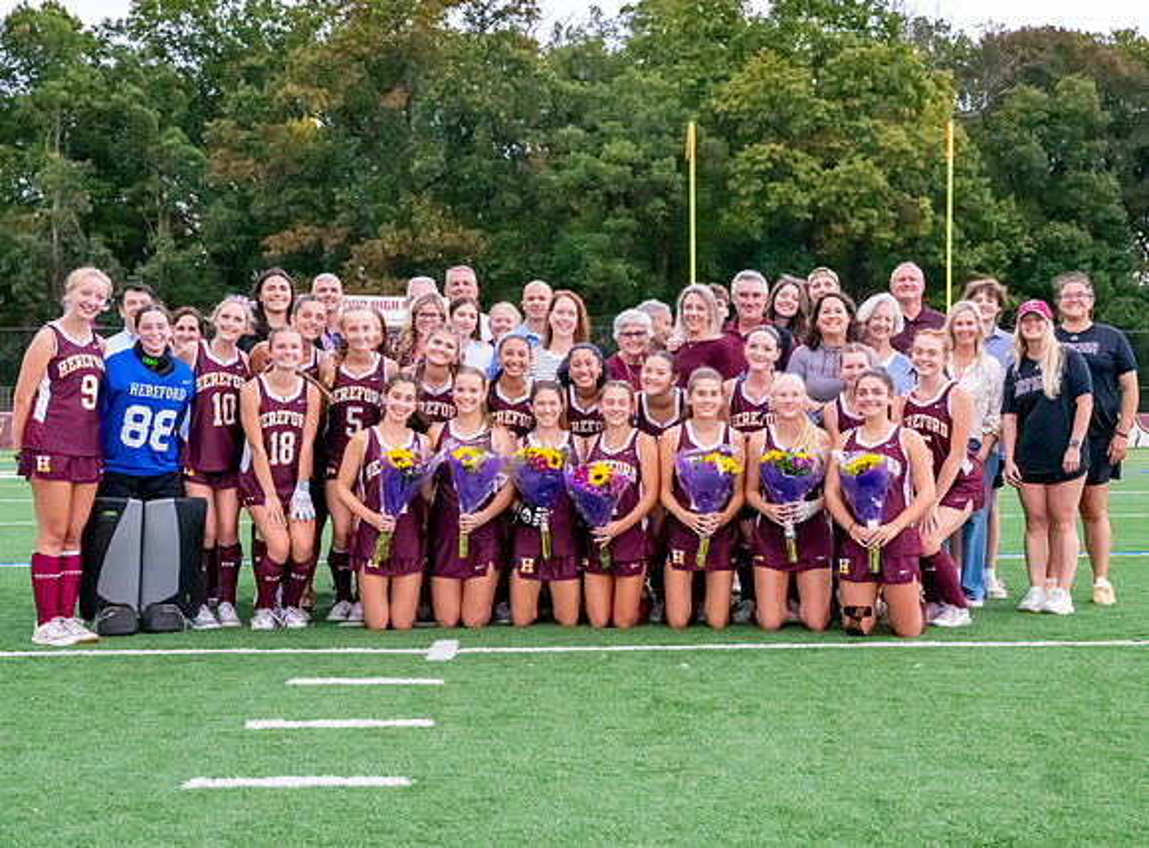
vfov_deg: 28.2
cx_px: 626
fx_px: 1687
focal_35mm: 51
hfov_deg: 37.6
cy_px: 407
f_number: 7.1
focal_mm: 40
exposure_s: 1/1600
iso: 16000
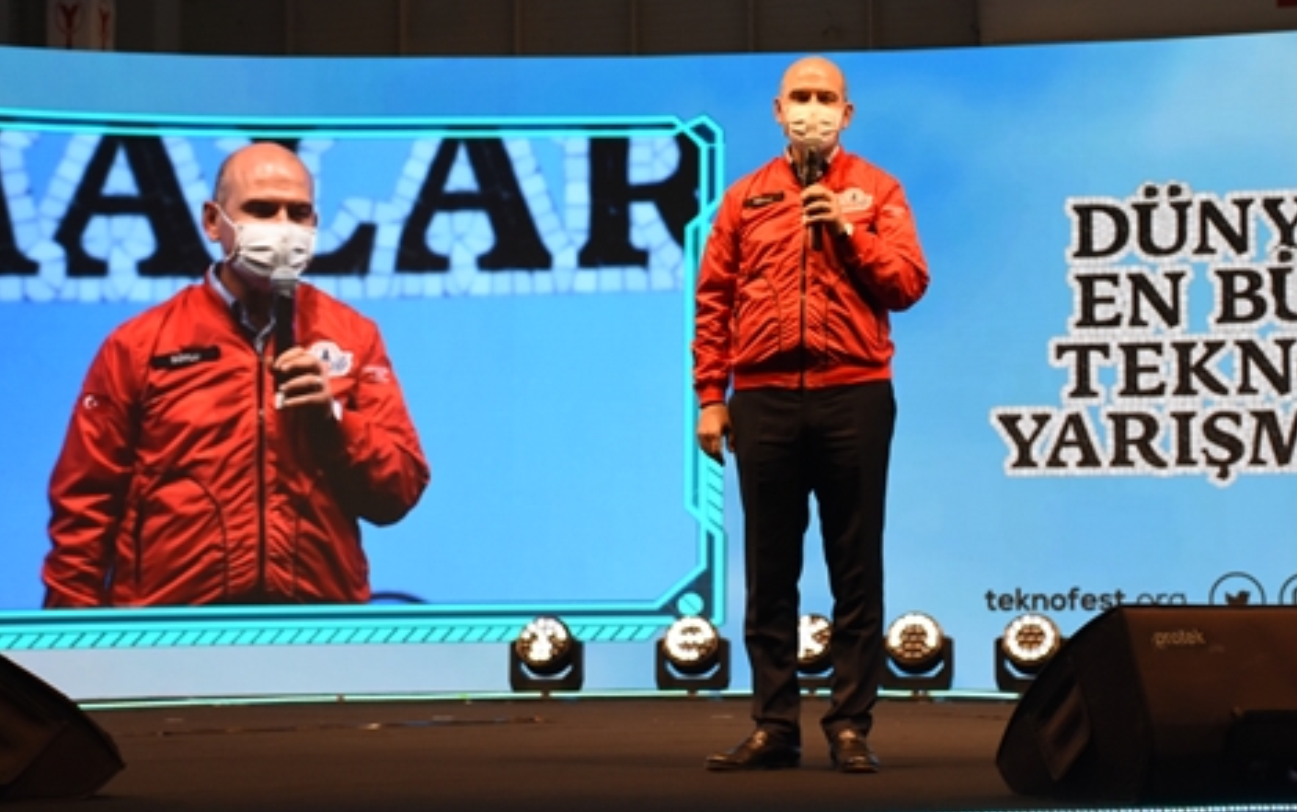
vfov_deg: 15.9
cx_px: 817
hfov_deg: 25.1
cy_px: 301
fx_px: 2899
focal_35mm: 82
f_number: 5.6
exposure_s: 1/160
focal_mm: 42
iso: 1000
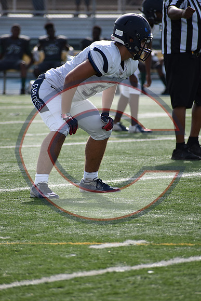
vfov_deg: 4.6
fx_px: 3766
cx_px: 100
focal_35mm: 450
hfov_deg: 3.1
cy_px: 150
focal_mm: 300
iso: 400
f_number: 6.3
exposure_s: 1/1250
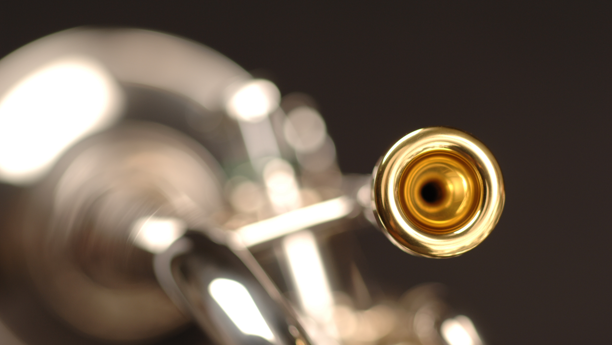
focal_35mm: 134
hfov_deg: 16.1
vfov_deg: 9.1
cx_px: 306
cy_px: 175
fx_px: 2167
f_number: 4
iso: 200
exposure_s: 1/180
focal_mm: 85
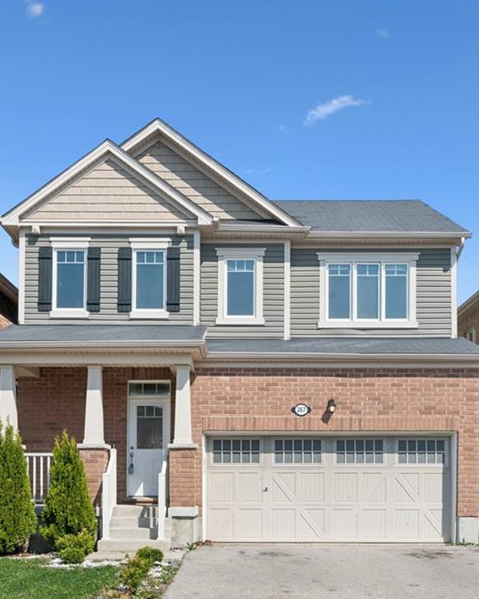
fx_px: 762
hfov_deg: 34.9
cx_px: 232
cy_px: 300
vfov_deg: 42.9
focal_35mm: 43
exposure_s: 1/400
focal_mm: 30
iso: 200
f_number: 16
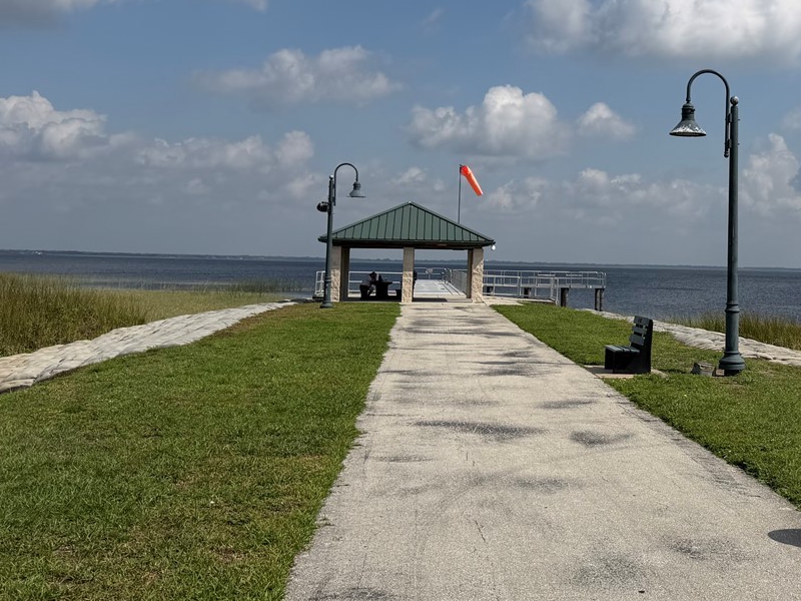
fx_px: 1111
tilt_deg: +3.3
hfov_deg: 37.3
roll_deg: -1.0
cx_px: 706
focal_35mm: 48
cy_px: 212
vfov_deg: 30.1
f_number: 1.78
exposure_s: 1/10309
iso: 80
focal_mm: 6.76
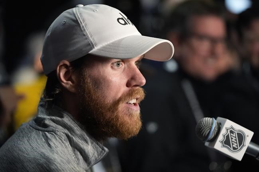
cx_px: 130
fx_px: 957
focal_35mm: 133
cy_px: 86
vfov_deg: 10.3
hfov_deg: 15.4
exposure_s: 1/500
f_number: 3.2
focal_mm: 133
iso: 5000
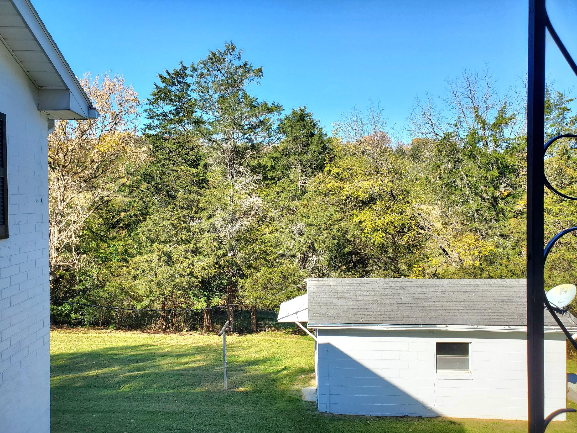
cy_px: 216
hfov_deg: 67.3
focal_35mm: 26
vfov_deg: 53.1
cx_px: 288
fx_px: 433
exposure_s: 1/1000
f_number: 2.4
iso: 50
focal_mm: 4.3
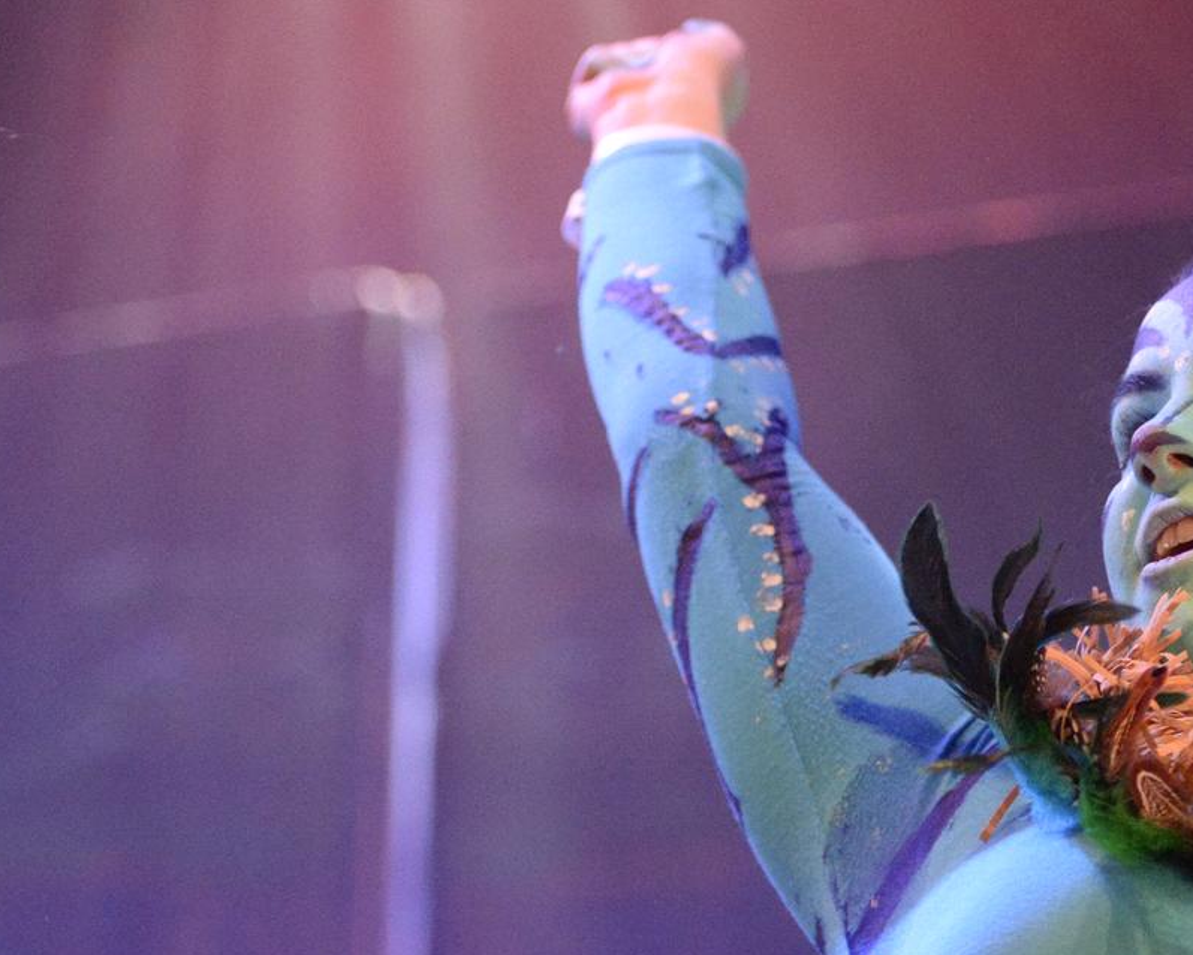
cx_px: 954
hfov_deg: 10.0
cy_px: 531
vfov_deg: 8.0
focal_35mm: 193
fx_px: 6816
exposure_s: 1/1600
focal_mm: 82
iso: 10000
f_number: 2.8
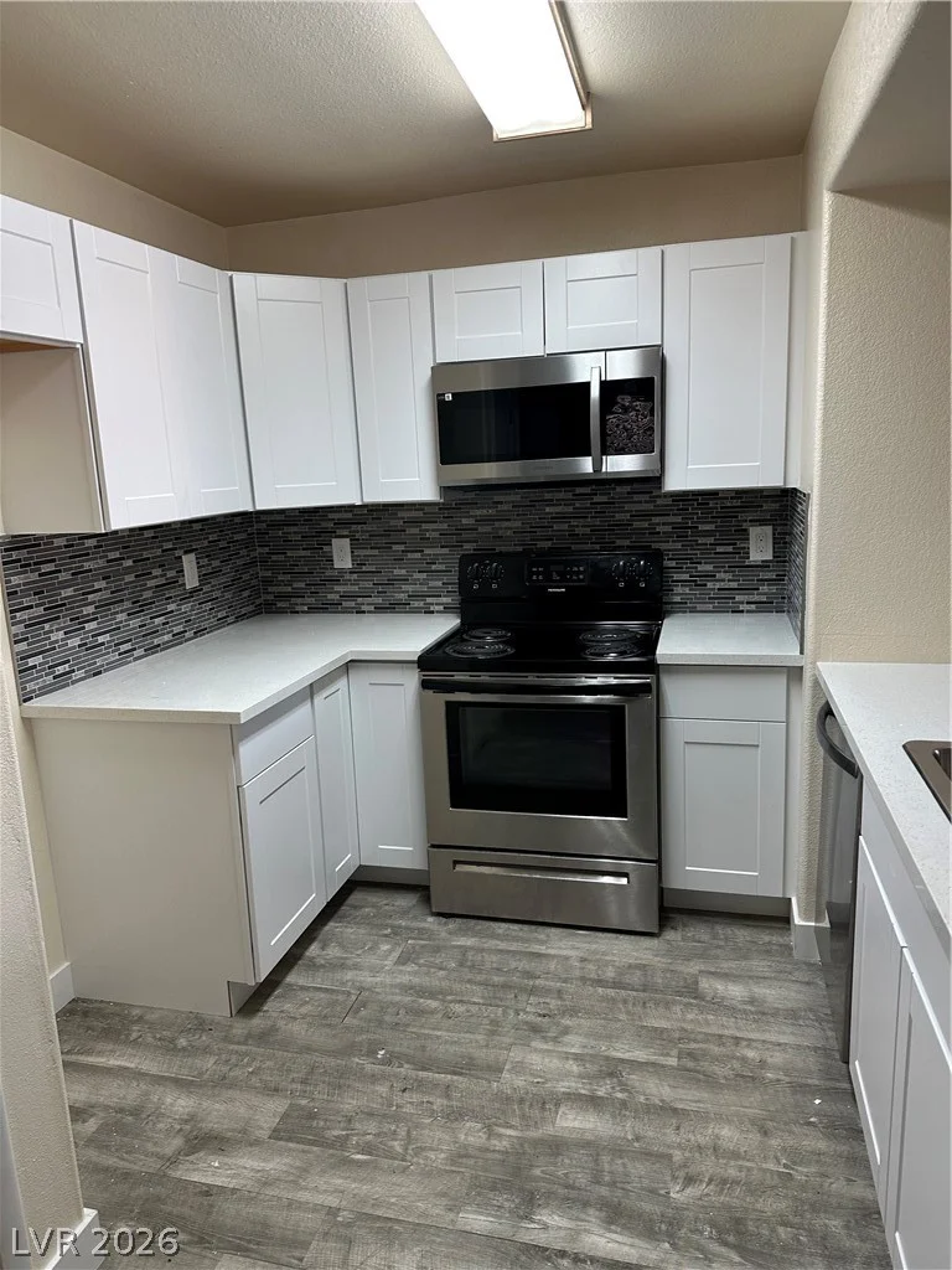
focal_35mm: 24
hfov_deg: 56.8
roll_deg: +3.4
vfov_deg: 71.6
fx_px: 880
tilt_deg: -9.6
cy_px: 635
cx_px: 476
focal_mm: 6.86
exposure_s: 1/60
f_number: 1.78
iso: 160
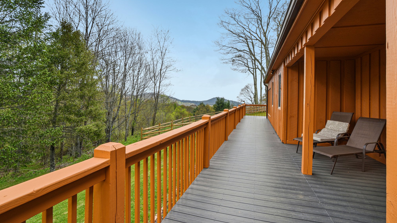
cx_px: 198
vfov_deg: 67.0
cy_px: 104
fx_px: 168
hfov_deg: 99.4
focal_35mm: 16
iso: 100
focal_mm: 15
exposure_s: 1/125
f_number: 11
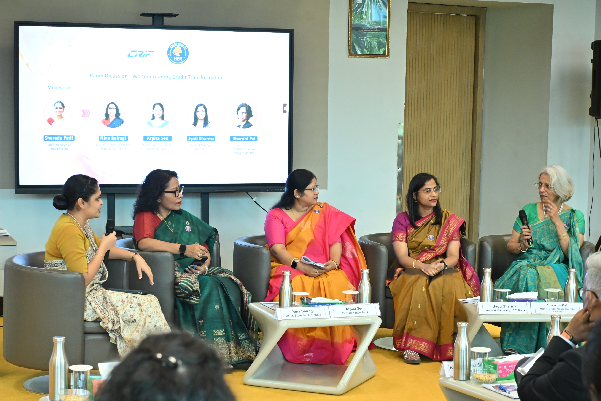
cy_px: 200
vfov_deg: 18.2
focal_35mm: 75
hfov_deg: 27.0
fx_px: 1252
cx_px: 300
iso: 3200
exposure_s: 1/60
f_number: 6.3
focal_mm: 50
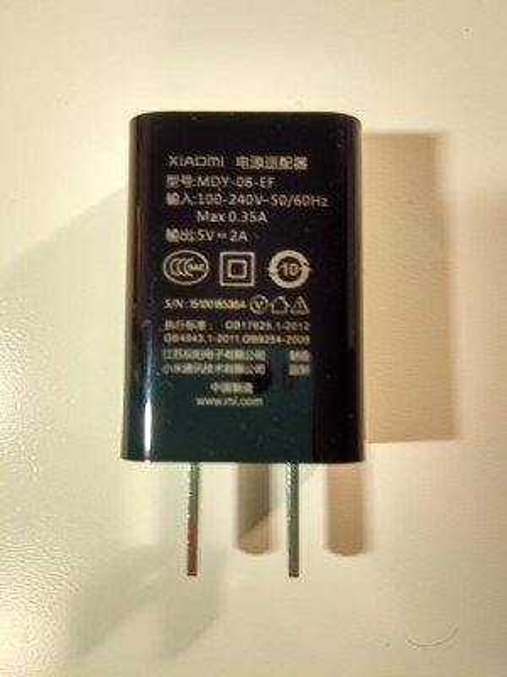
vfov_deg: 60.0
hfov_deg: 46.8
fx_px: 586
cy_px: 338
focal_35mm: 30
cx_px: 254
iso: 400
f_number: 2
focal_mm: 4.12
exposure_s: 1/33
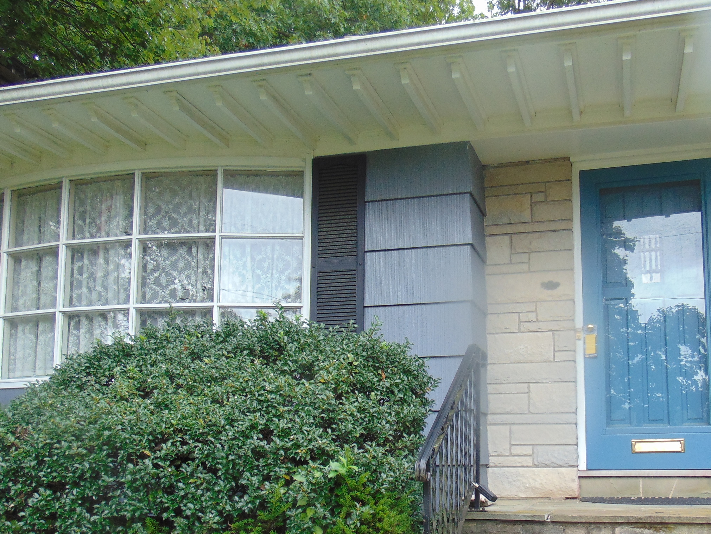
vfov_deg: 37.0
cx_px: 405
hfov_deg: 48.8
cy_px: 386
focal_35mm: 38
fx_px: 781
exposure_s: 1/100
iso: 80
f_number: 3
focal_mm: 4.5
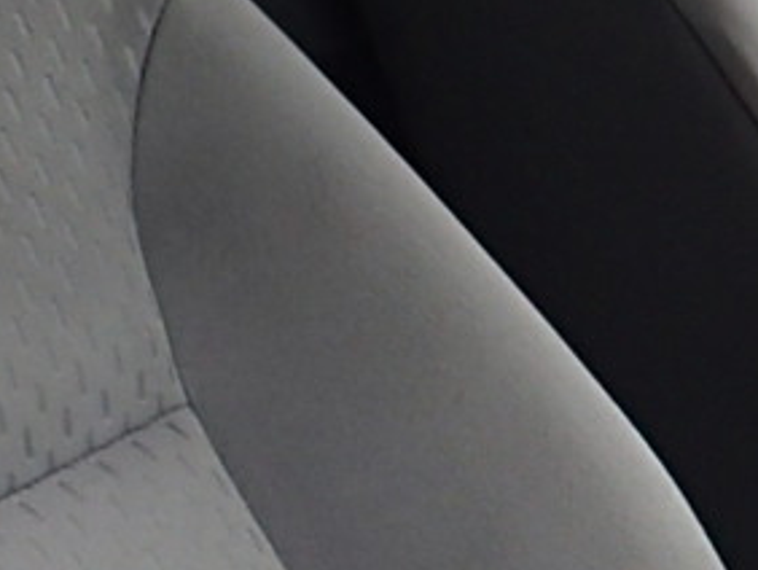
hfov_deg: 10.8
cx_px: 1390
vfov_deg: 8.5
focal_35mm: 170
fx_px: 3726
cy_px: 960
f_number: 2.8
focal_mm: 4.5
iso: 100
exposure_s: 1/80
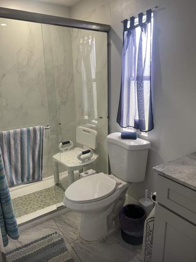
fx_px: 196
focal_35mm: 26
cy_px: 131
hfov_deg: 53.1
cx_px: 98
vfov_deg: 67.3
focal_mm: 5.7
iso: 100
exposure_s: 1/120
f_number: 1.5
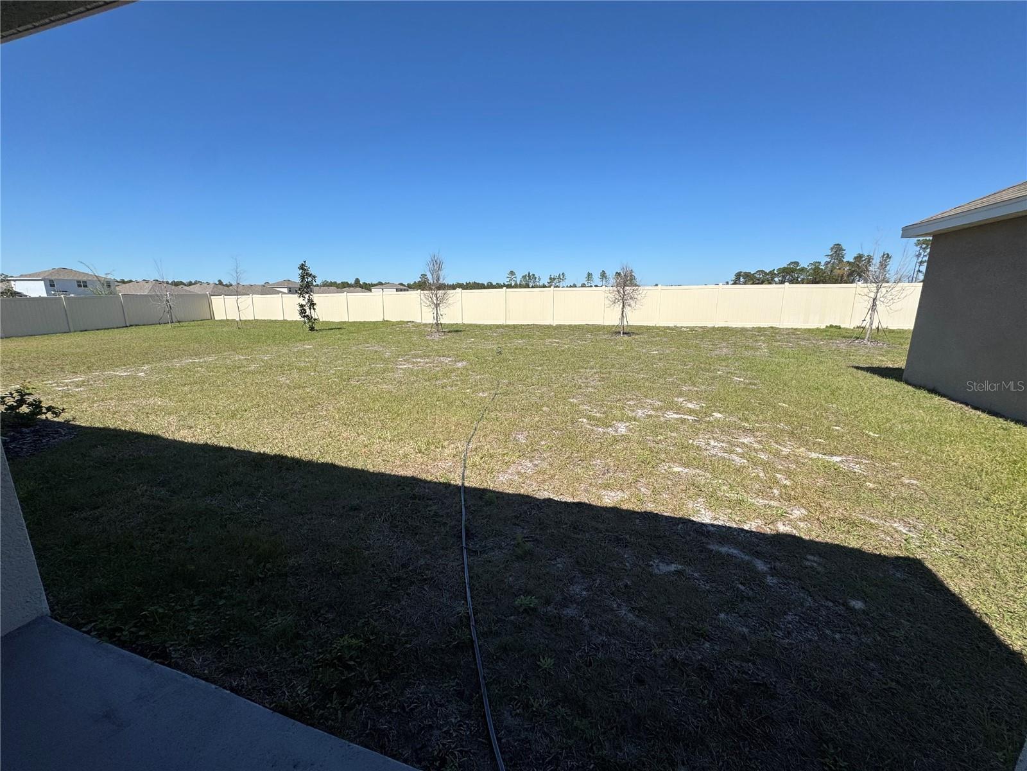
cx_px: 514
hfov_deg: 102.1
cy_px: 386
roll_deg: +0.2
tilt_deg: -11.5
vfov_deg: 85.7
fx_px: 415
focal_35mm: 14
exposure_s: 1/2494
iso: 50
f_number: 2.2
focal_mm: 2.22
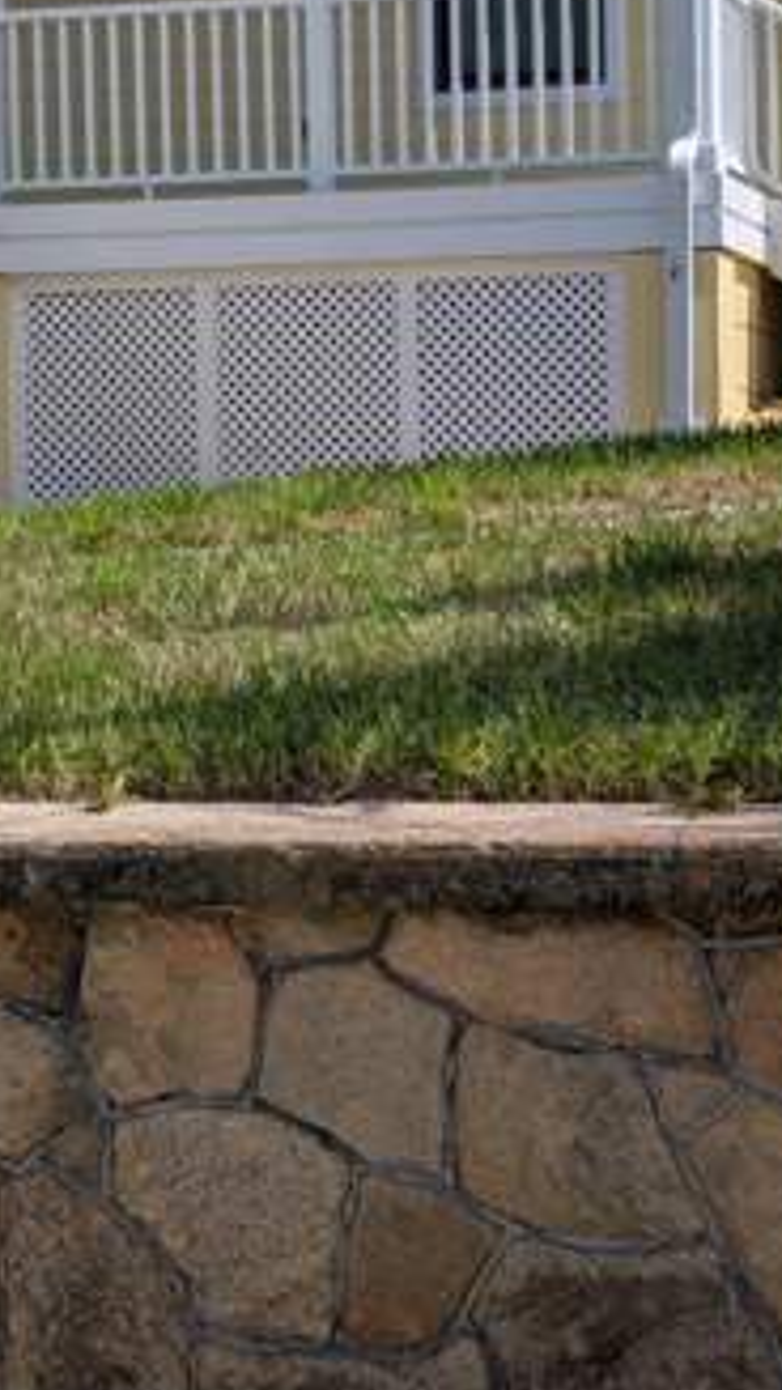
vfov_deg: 24.7
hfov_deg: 14.2
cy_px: 355
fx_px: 3133
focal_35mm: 85
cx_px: 166
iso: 22
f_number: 1.68
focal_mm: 6.9
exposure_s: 1/1475
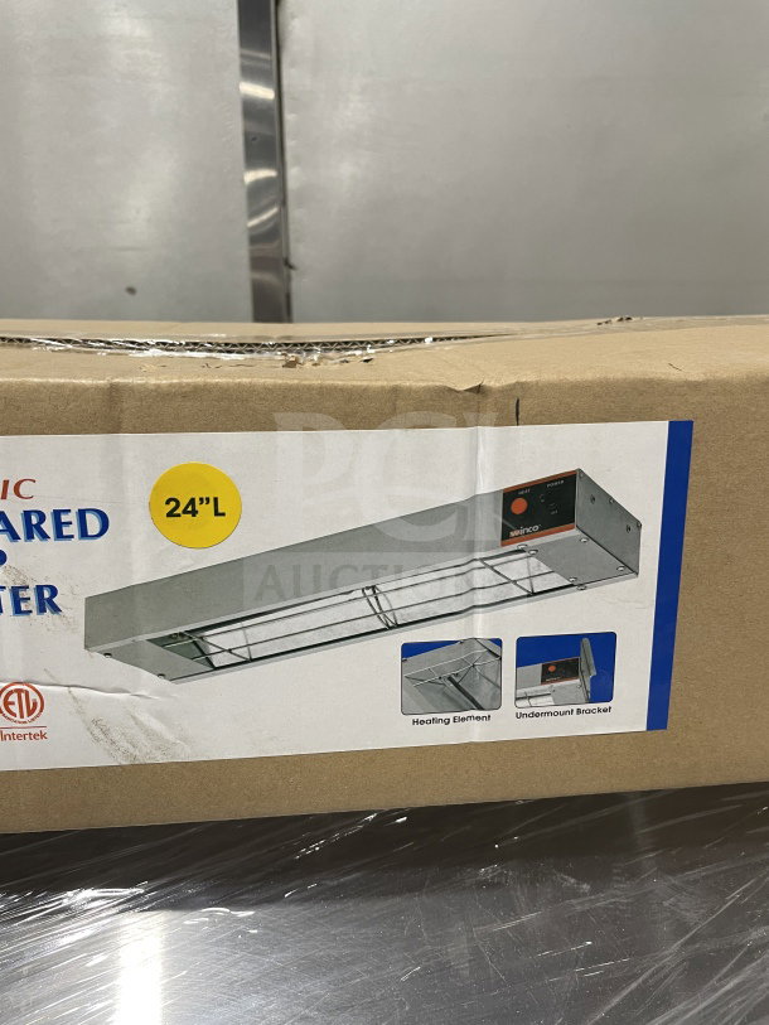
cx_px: 384
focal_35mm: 26
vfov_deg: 67.3
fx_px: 770
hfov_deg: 53.1
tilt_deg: -12.8
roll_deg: +1.0
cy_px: 512
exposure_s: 1/64
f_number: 1.6
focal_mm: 4.2
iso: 125
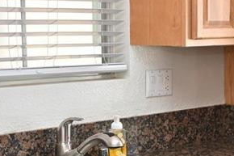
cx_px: 123
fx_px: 689
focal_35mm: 106
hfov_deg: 19.3
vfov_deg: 12.8
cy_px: 126
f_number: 4
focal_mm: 20
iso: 500
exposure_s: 1/200
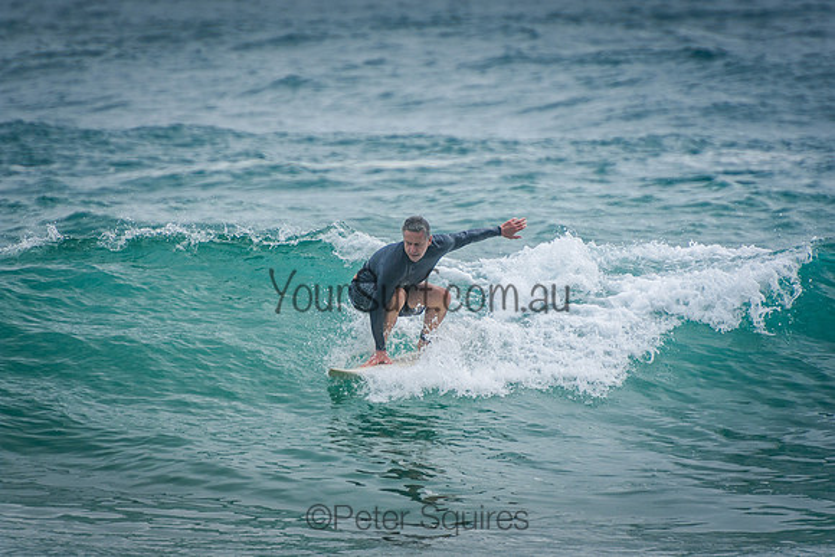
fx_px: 13919
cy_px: 278
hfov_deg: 3.4
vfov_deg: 2.3
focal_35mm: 600
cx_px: 418
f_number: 5.6
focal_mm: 400
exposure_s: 1/2000
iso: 360
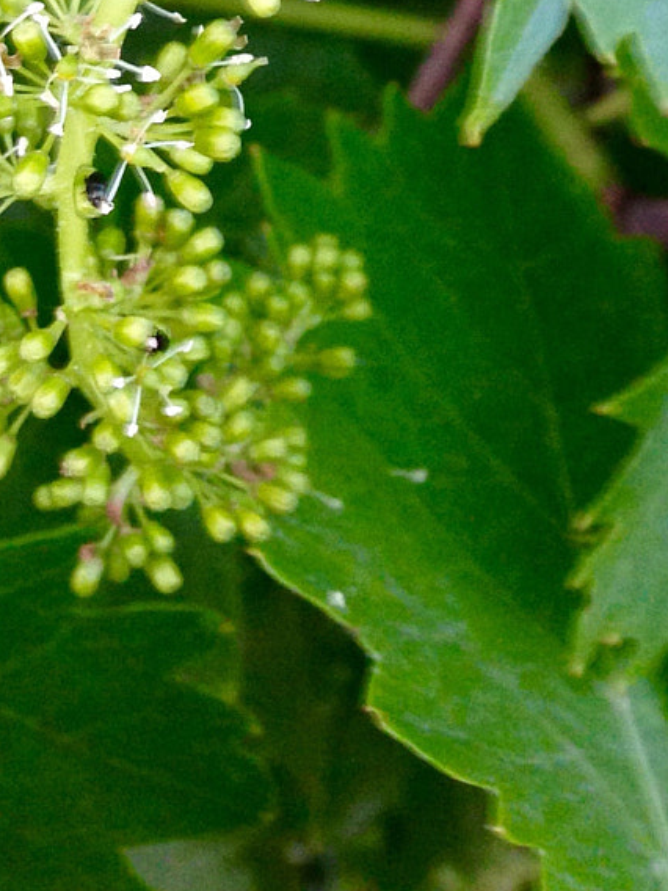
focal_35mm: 93
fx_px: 2393
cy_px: -361
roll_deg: +0.8
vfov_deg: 19.0
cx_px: -67
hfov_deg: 15.5
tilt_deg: -31.5
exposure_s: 1/20
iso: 125
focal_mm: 4.12
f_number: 2.4
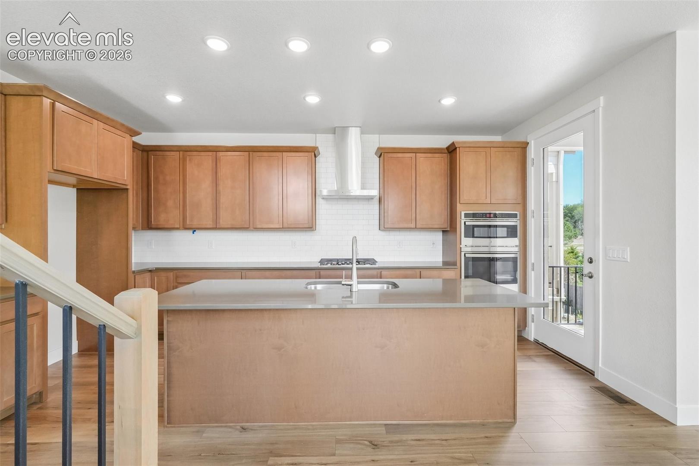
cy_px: 233
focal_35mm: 15
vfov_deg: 77.3
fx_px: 291
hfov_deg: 100.4
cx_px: 350
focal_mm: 10
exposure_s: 1/40
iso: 800
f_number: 8
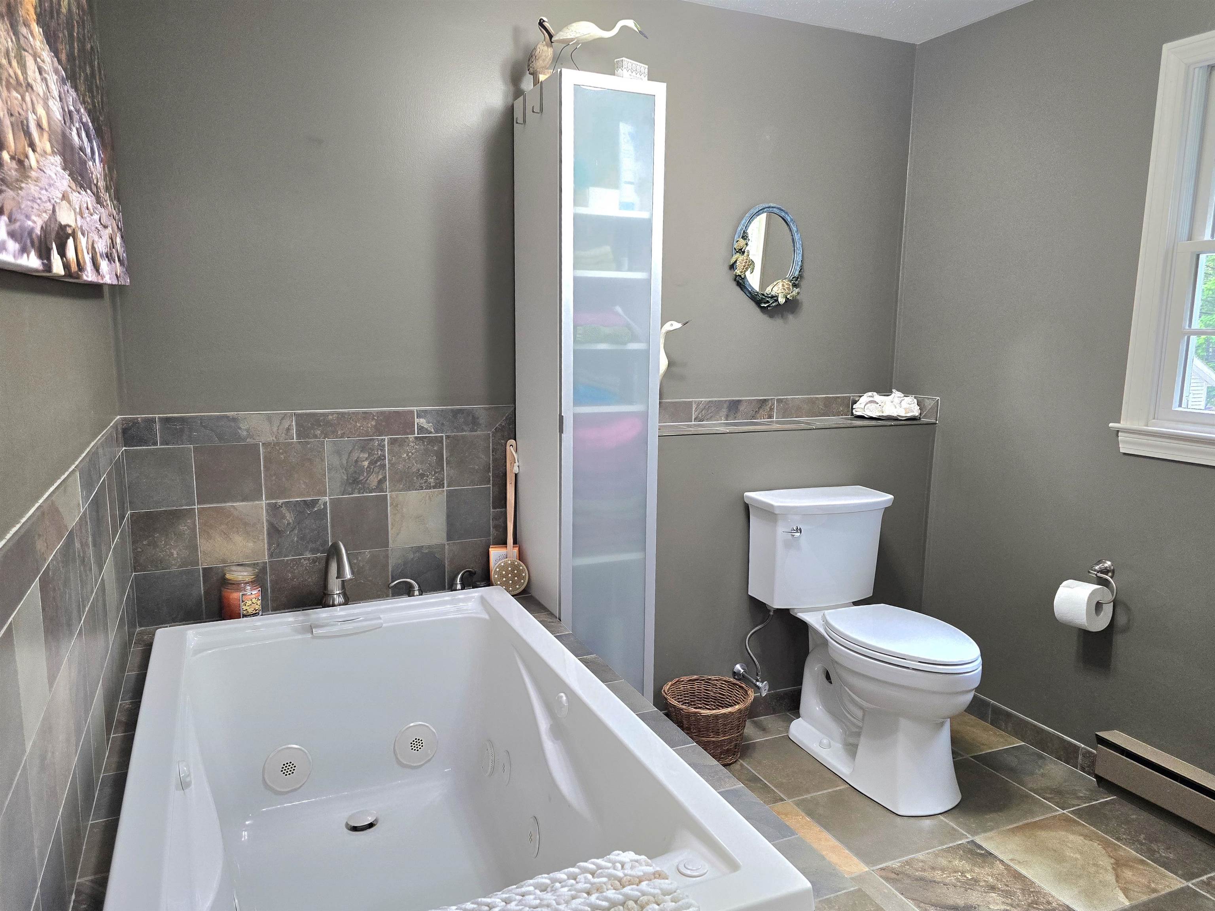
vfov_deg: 58.9
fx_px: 807
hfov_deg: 73.9
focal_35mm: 23
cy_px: 456
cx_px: 608
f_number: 1.7
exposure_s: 1/120
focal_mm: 6.3
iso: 250
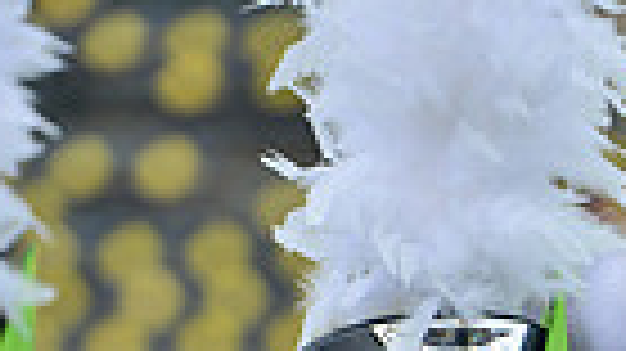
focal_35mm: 846
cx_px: 606
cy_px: 958
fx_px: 14035
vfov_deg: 1.4
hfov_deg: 2.6
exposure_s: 1/500
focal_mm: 250
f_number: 5.6
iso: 200
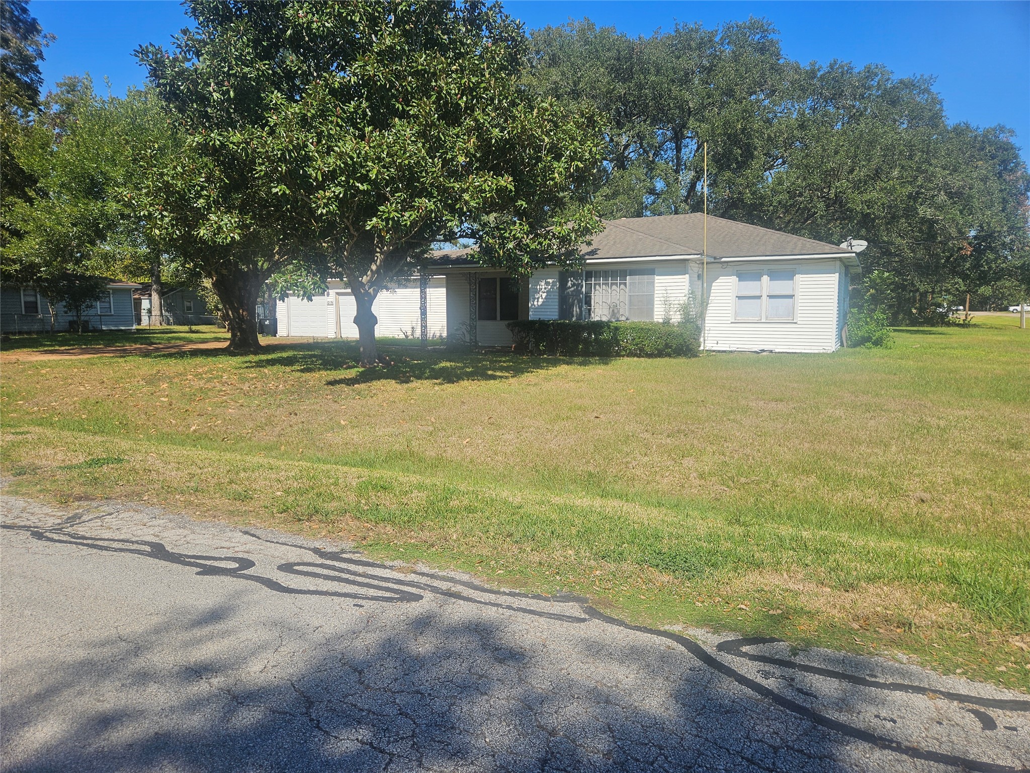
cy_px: 386
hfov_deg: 73.9
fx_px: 684
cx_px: 515
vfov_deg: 58.9
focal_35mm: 23
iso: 25
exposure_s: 1/2066
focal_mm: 5.4
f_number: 1.8
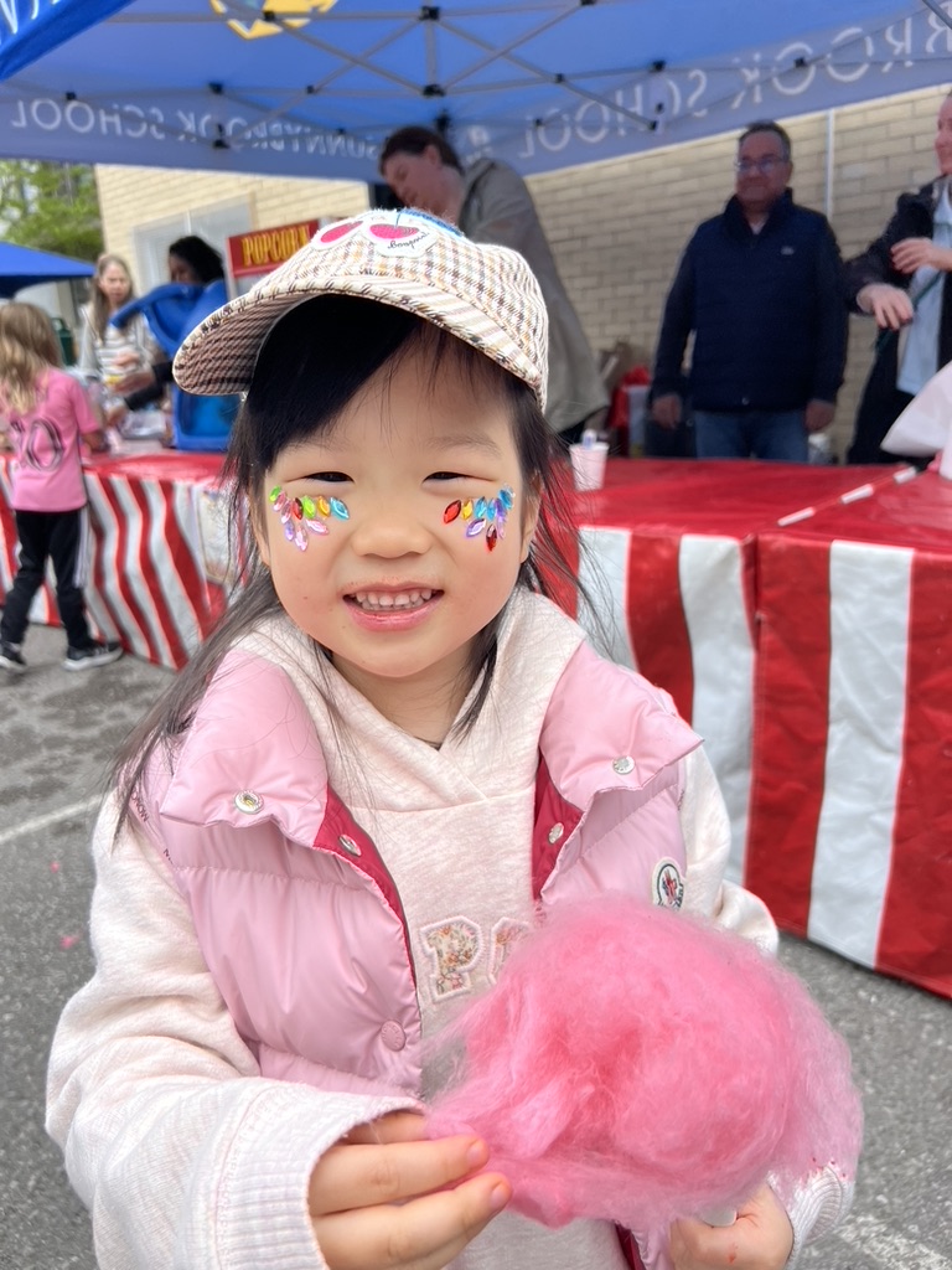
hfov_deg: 53.1
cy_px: 635
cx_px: 476
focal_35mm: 26
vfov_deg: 67.3
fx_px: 953
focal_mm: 5.7
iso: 50
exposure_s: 1/909
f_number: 1.5
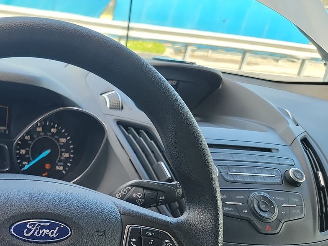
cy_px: 212
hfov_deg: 35.4
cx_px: 5
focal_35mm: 49
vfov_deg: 28.7
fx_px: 464
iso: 55
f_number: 1.8
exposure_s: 1/59
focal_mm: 6.7
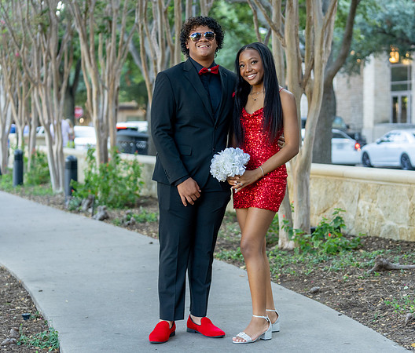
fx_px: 1031
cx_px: 229
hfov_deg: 22.7
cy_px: 176
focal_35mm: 82
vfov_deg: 19.5
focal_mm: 70
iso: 800
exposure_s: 1/320
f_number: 2.8
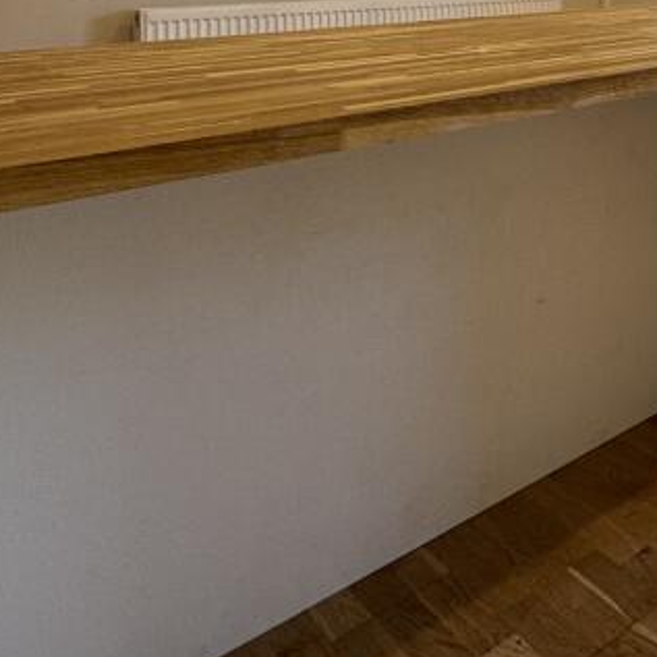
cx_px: 715
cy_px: -48
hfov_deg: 35.9
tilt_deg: -1.1
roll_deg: +0.2
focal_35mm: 40
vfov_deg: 36.2
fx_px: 859
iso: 100
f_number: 2.2
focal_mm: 2.22
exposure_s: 1/100
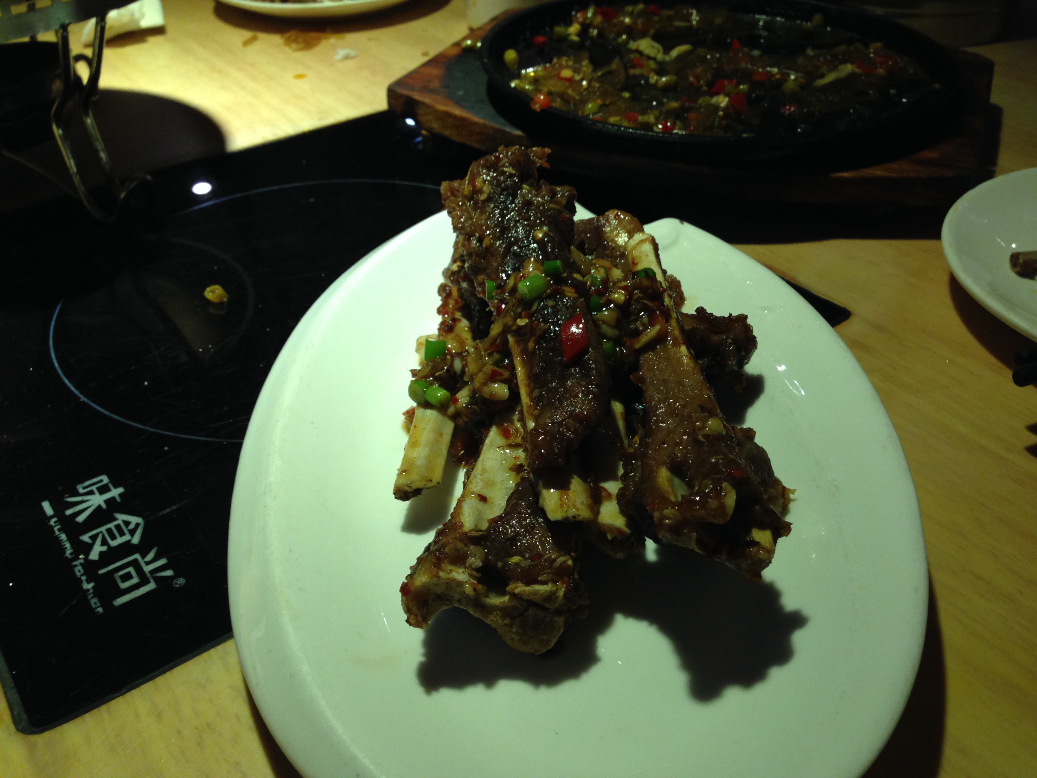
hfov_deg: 55.4
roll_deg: +2.7
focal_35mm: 33
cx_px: 518
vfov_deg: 42.9
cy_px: 389
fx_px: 989
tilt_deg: -37.1
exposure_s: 1/20
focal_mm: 4.12
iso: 100
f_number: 2.4
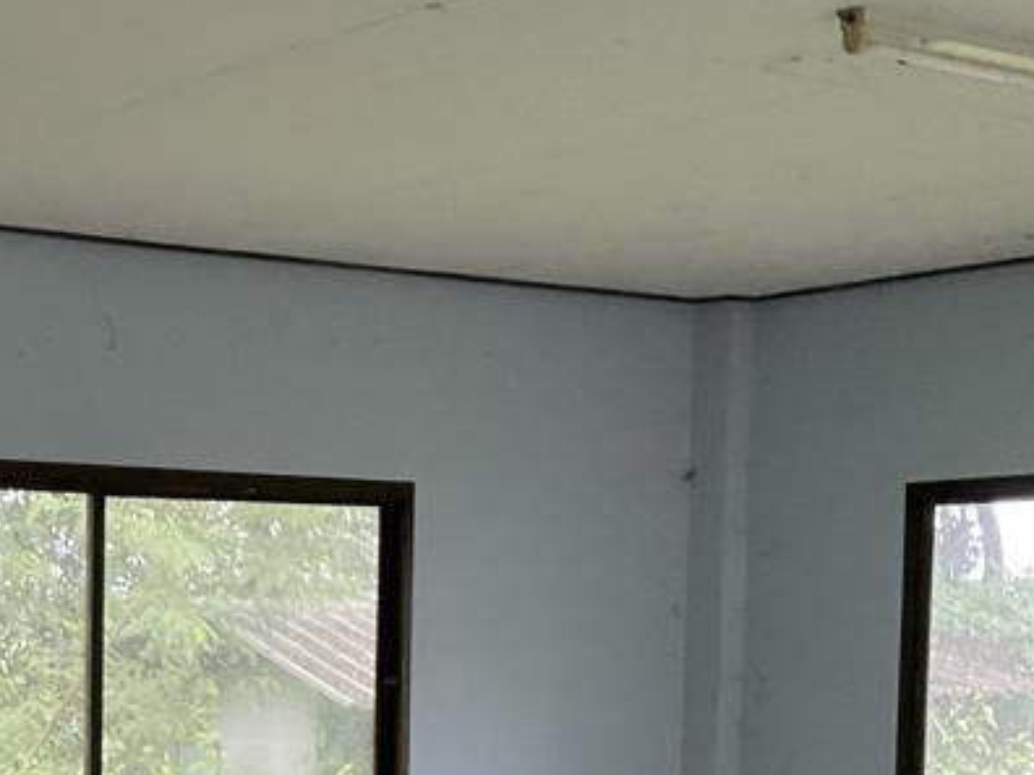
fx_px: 2509
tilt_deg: -3.5
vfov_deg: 17.0
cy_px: 843
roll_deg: -1.4
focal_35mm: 84
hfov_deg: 22.1
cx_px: -93
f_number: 1.8
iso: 100
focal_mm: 3
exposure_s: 1/50
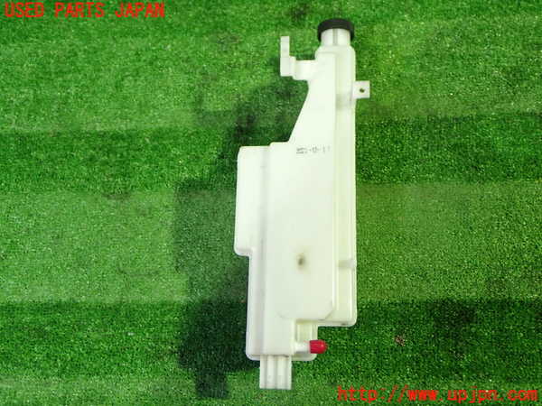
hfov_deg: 49.0
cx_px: 271
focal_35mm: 38
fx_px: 595
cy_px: 203
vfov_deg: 37.7
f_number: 2.7
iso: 800
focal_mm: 6.83
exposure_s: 1/40
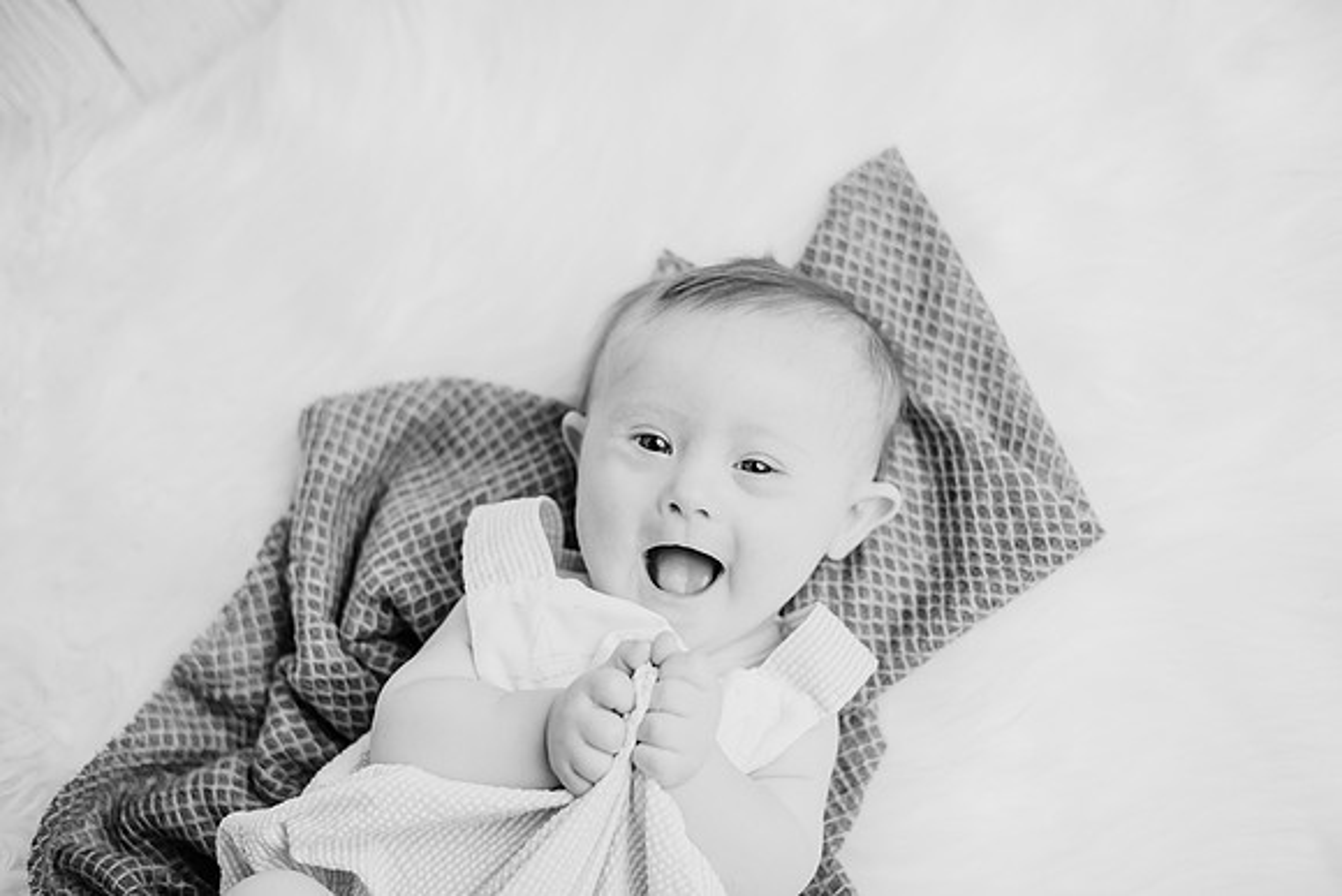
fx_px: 1864
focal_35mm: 50
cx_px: 671
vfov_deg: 27.0
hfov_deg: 39.6
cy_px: 448
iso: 125
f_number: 2.2
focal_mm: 50
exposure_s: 1/160
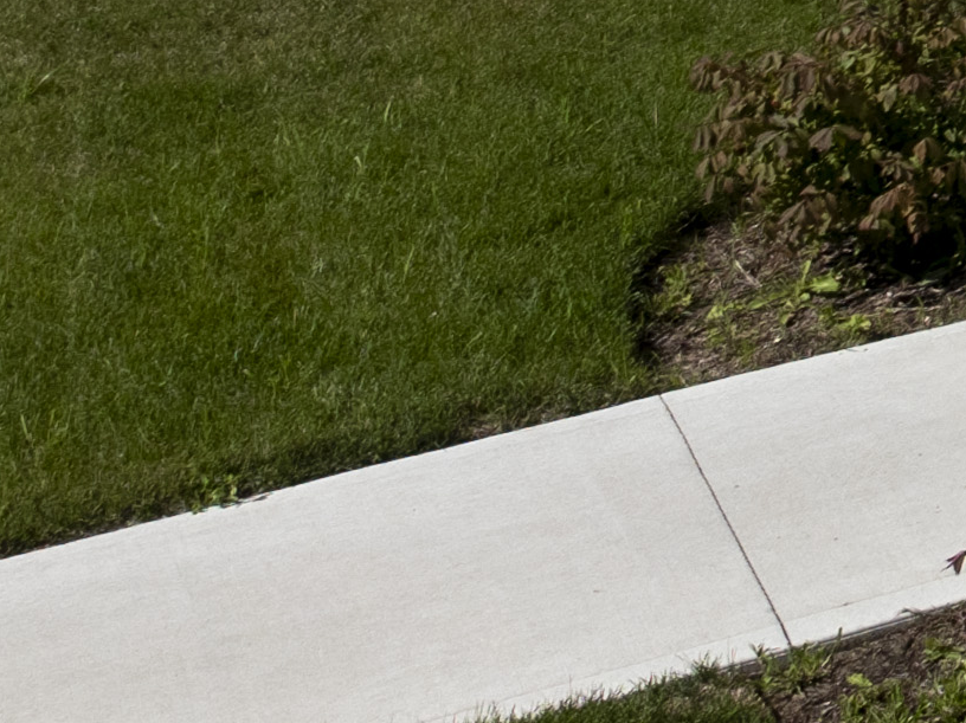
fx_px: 4323
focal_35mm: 155
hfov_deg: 10.2
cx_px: 2683
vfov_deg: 8.7
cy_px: -993
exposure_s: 1/50
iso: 110
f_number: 2.8
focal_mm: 12.29
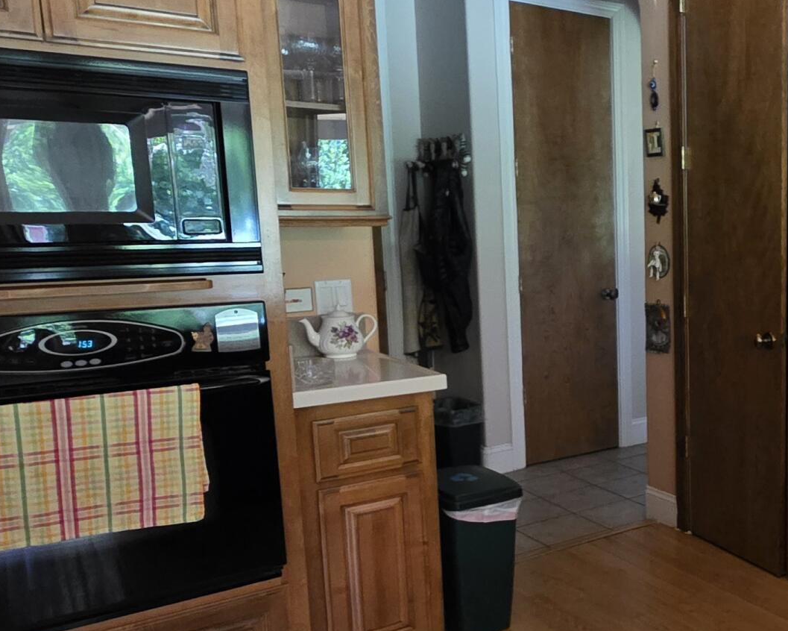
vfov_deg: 41.1
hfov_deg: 43.9
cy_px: 357
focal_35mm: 36
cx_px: 766
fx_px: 840
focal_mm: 2.2
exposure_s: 1/60
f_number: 1.9
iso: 1000
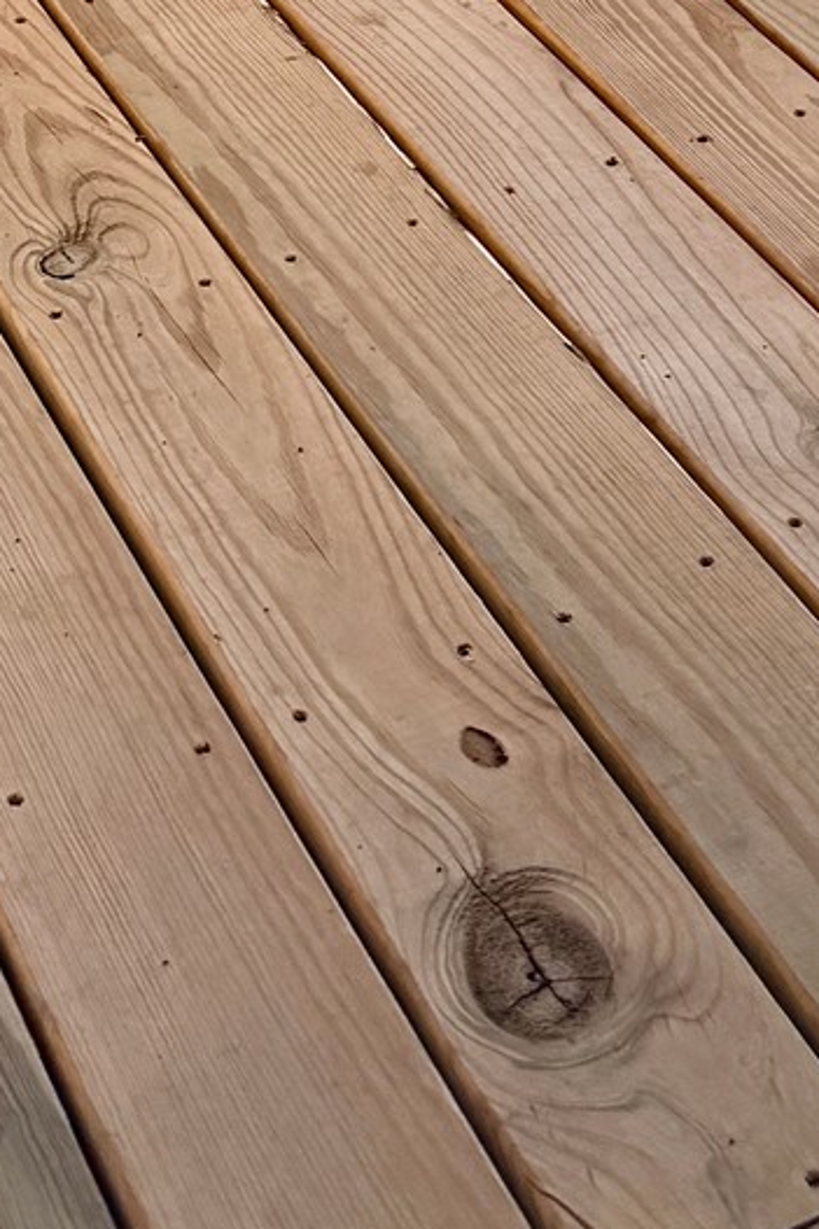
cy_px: -770
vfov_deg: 18.8
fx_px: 3107
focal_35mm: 91
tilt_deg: -12.8
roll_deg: -1.3
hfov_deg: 14.4
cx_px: 1066
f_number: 1.78
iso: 80
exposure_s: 1/3145
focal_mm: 6.76
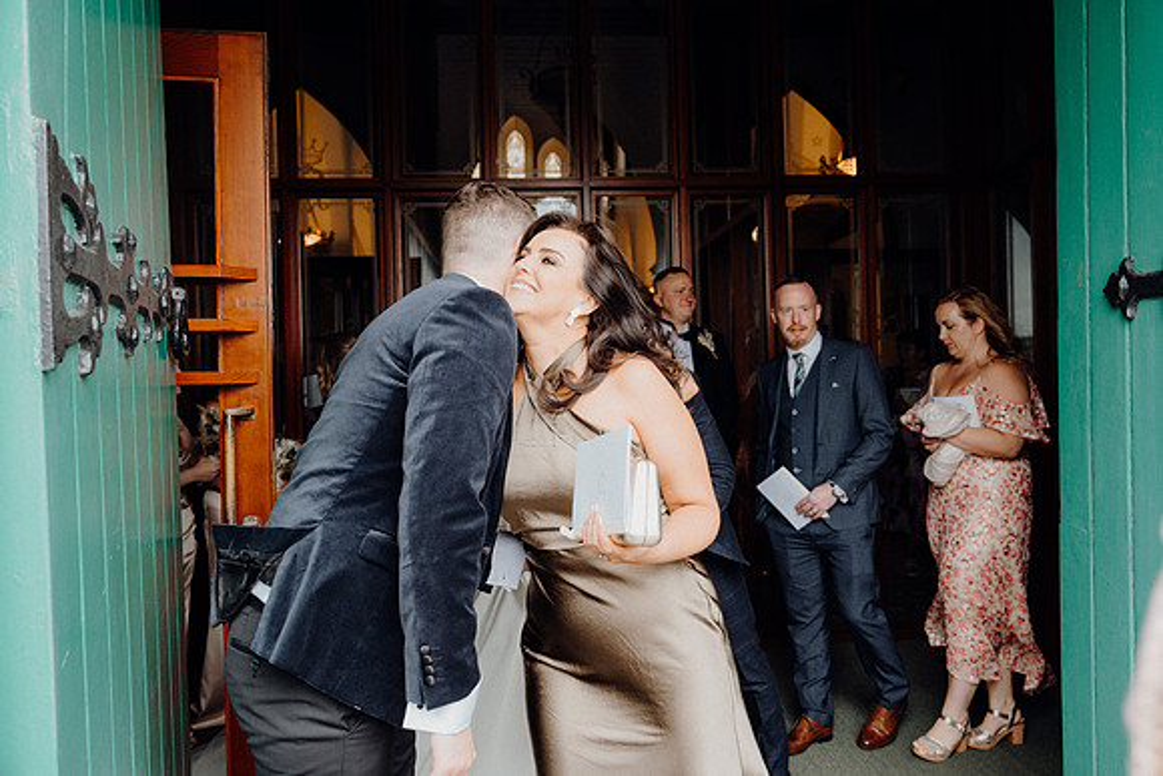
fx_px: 840
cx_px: 582
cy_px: 388
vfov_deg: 49.6
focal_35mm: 26
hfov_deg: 69.4
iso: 500
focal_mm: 26
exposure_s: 1/200
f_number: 3.5
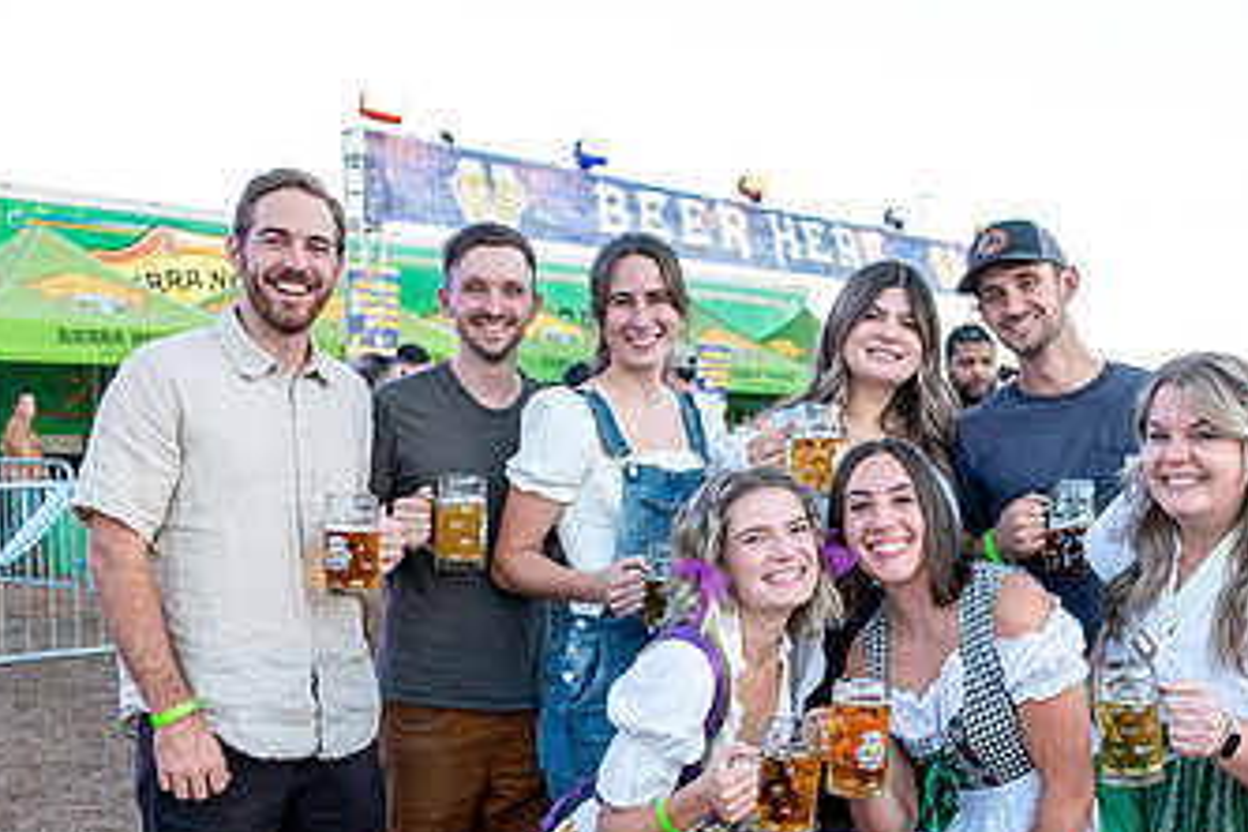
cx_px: 828
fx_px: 1629
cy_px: 624
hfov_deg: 41.4
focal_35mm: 47
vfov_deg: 28.2
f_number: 4
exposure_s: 1/500
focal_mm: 27
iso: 640
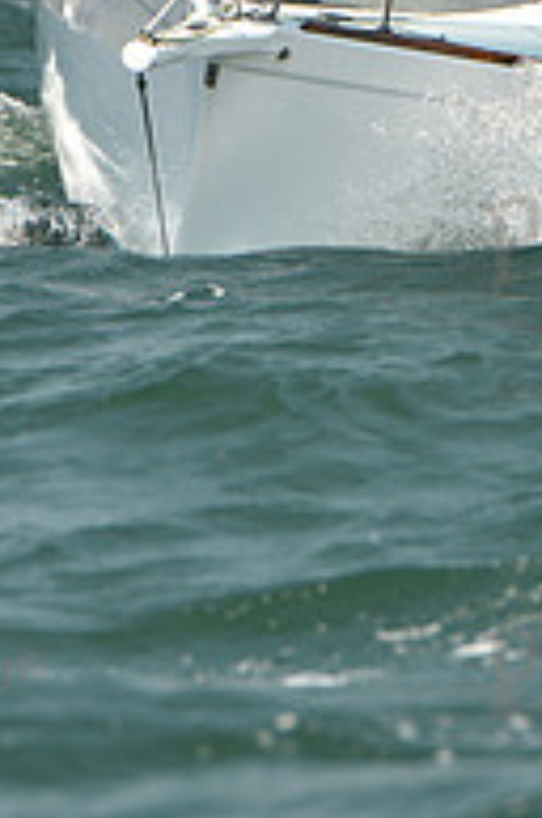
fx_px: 13643
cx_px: 267
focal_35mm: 602
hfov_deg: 2.3
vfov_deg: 3.4
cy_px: 15
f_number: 4.5
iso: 250
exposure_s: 1/640
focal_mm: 200
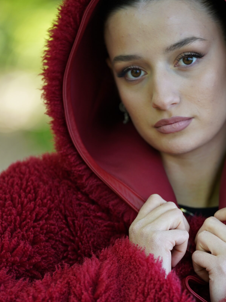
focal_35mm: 237
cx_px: 149
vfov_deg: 8.3
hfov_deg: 6.3
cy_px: 223
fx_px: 2064
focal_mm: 155
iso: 500
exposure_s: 1/320
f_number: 2.8
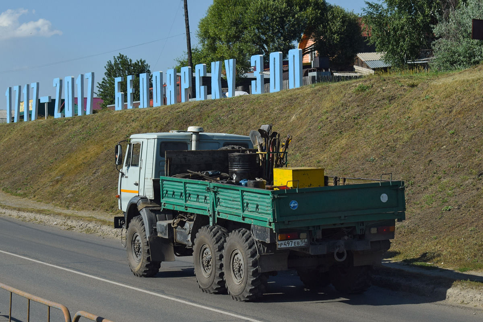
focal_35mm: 82
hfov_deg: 24.6
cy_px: 161
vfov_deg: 16.6
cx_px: 242
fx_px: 1107
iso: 200
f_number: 7.1
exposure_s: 1/1250
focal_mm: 55
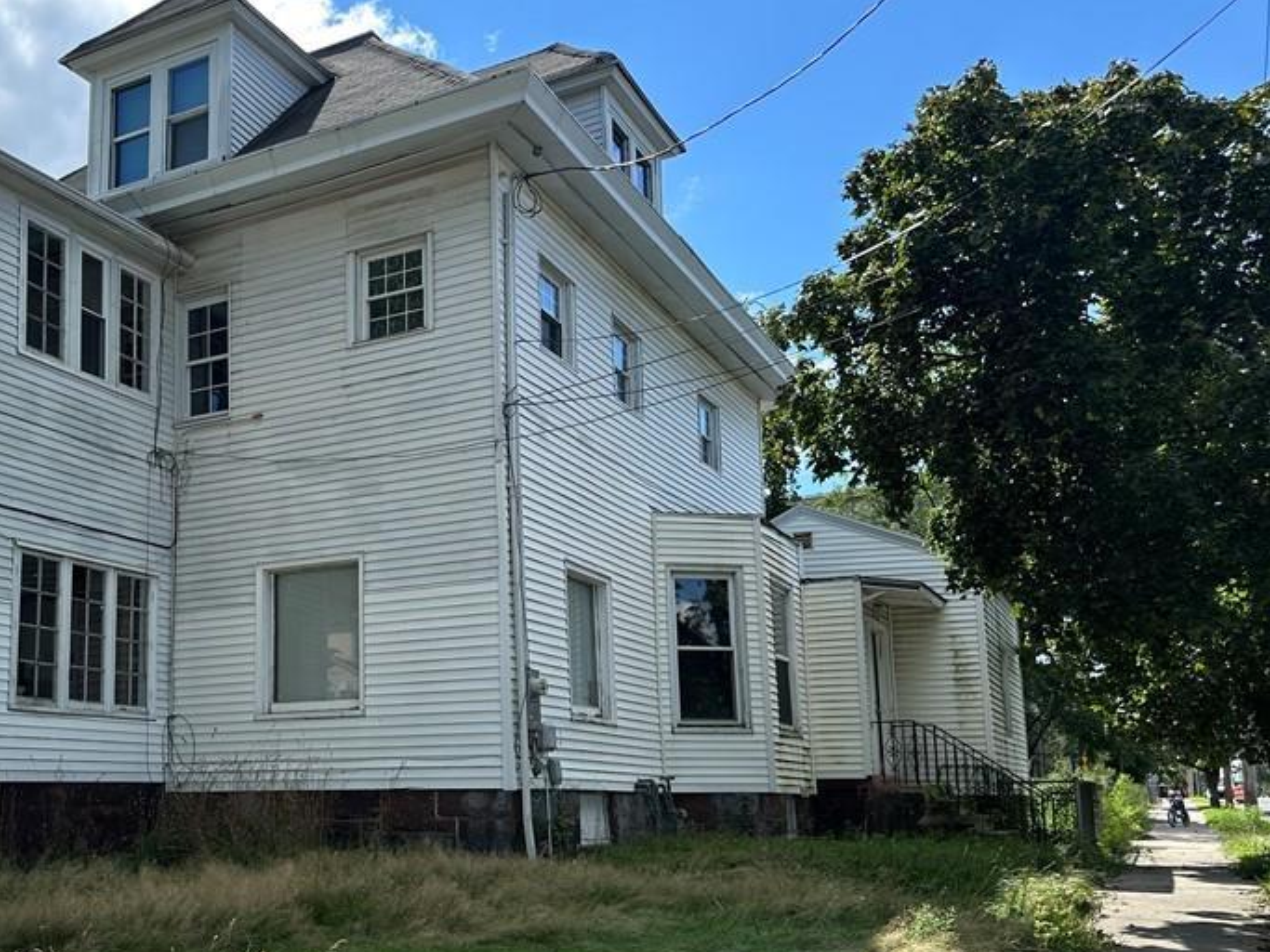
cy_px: 621
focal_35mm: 36
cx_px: 350
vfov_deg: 39.3
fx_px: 1321
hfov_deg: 49.7
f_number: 1.78
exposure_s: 1/2967
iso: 80
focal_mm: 6.86
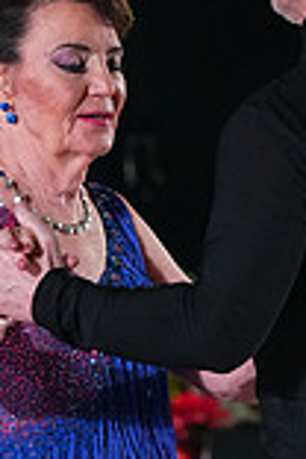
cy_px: 580
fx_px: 7484
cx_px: 293
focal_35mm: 587
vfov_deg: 3.5
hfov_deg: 2.3
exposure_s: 1/400
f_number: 6.3
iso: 8000
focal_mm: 158
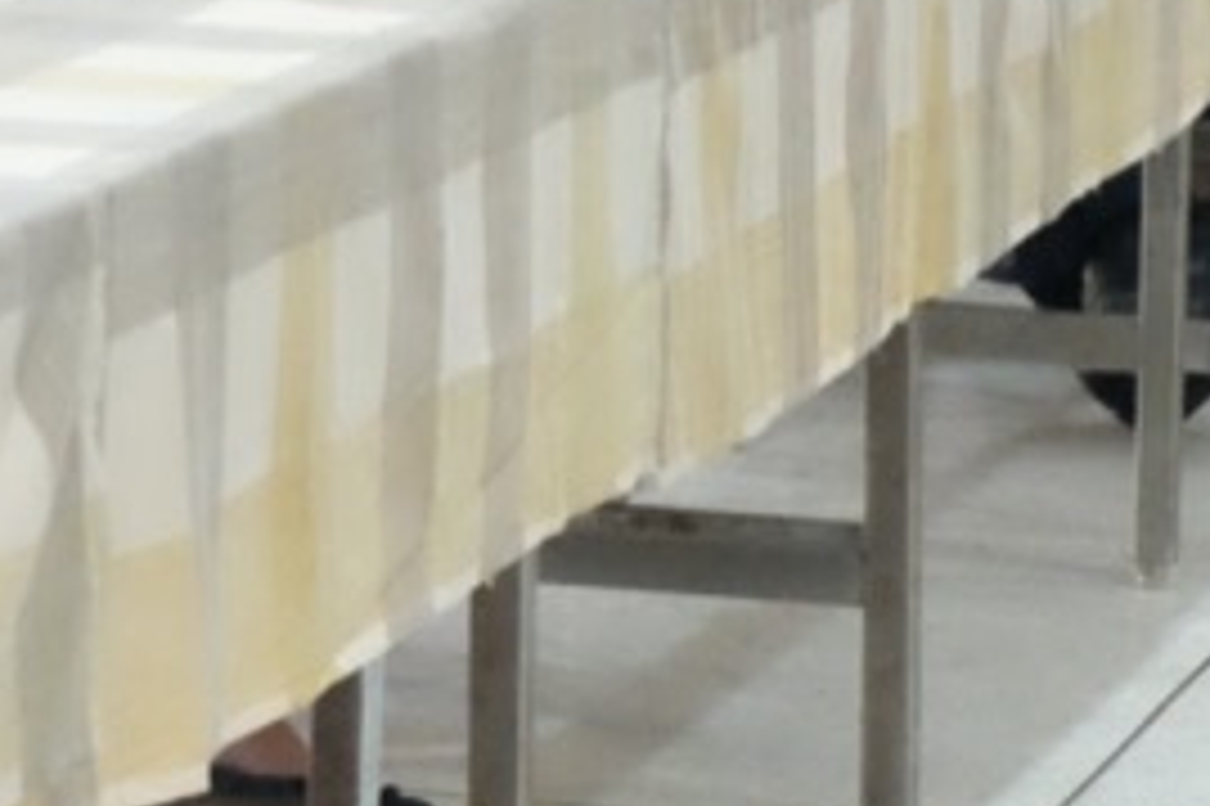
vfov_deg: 4.8
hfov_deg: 7.1
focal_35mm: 287
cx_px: -684
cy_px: -326
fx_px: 9640
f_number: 5.6
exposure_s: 1/60
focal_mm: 50
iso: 6400
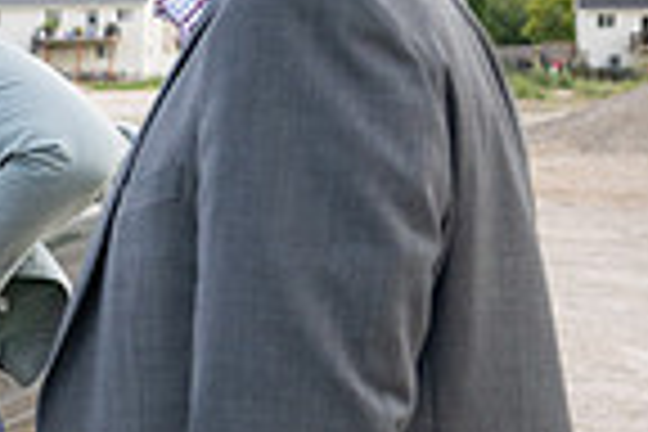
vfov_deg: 11.3
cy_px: 286
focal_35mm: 121
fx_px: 2178
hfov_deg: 14.7
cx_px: -531
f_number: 4
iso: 125
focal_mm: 30
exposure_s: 1/1000
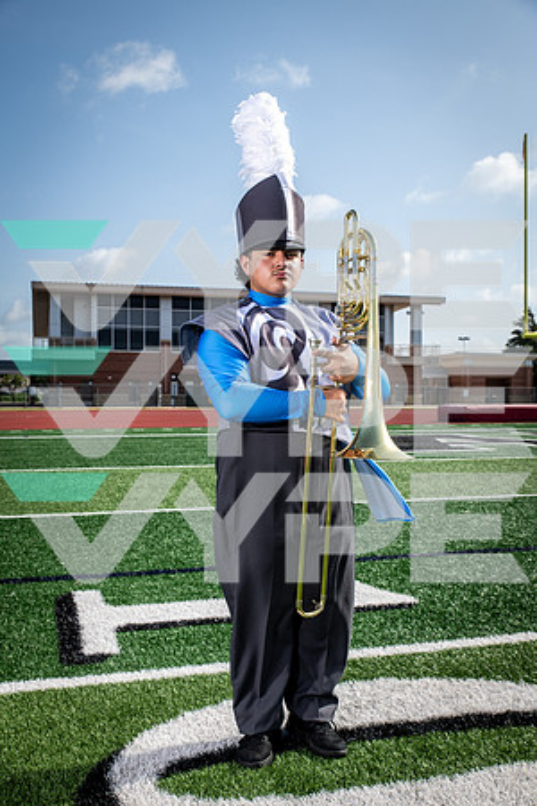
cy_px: 403
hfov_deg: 36.9
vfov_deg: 53.1
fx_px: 805
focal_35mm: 36
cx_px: 268
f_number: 7.1
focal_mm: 36
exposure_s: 1/400
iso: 125
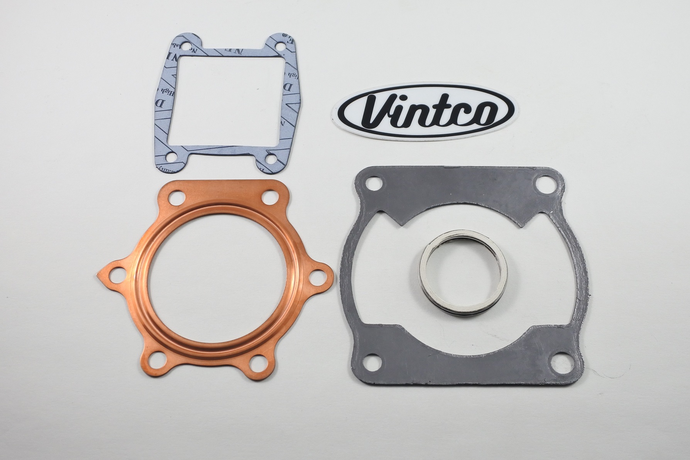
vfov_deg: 41.1
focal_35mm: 32
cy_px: 230
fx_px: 613
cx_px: 345
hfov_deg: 58.7
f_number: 3.8
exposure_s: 1/125
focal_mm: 12.1
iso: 400
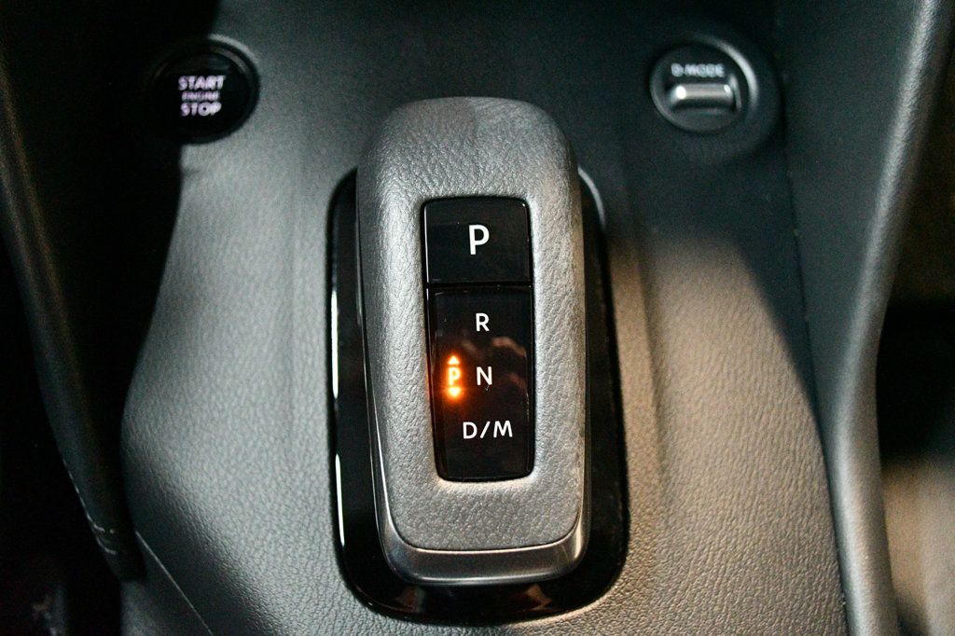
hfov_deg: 57.2
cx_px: 478
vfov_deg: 39.9
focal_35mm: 33
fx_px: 875
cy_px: 318
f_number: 4
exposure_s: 1/40
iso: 12800
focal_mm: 22
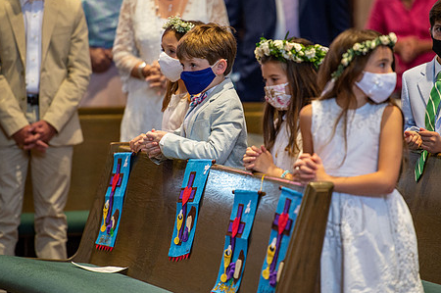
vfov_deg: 5.3
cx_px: 248
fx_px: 3157
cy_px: 130
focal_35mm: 258
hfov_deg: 8.0
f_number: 2.8
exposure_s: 1/125
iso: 1600
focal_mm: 200
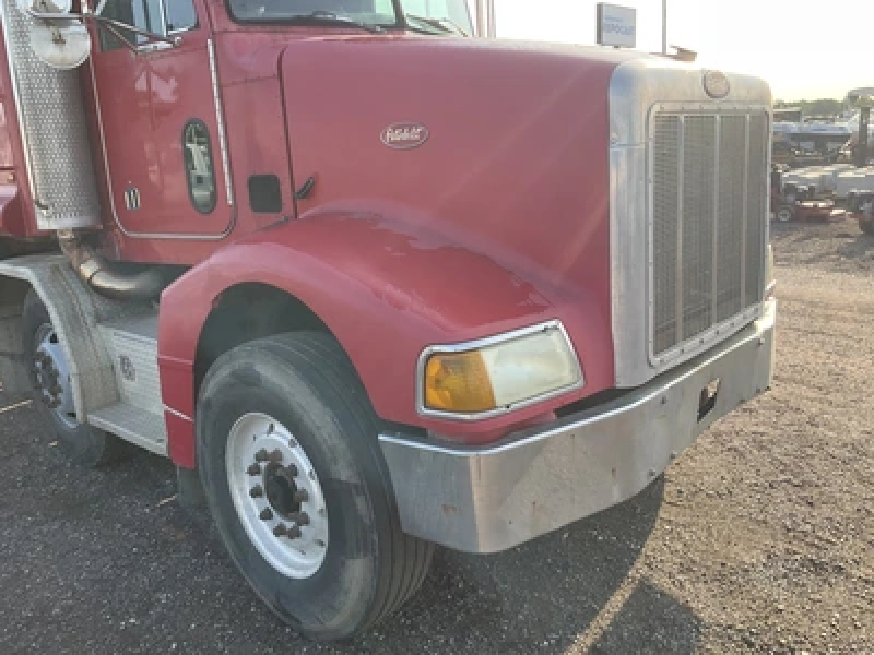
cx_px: 437
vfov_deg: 48.2
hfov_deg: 61.7
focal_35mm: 29
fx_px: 732
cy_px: 328
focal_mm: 3
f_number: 1.8
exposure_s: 1/478
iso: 25
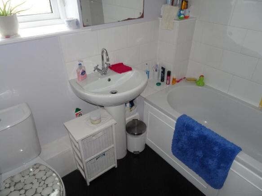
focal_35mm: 24
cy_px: 98
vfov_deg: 56.8
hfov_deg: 71.6
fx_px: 182
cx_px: 131
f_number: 3.5
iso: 200
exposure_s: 1/30
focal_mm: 4.1
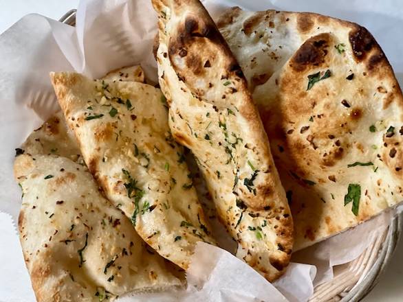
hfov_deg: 30.3
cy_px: 151
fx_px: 745
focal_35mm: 64
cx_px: 202
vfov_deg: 22.9
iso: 400
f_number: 2.2
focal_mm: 7.5
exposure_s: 1/24
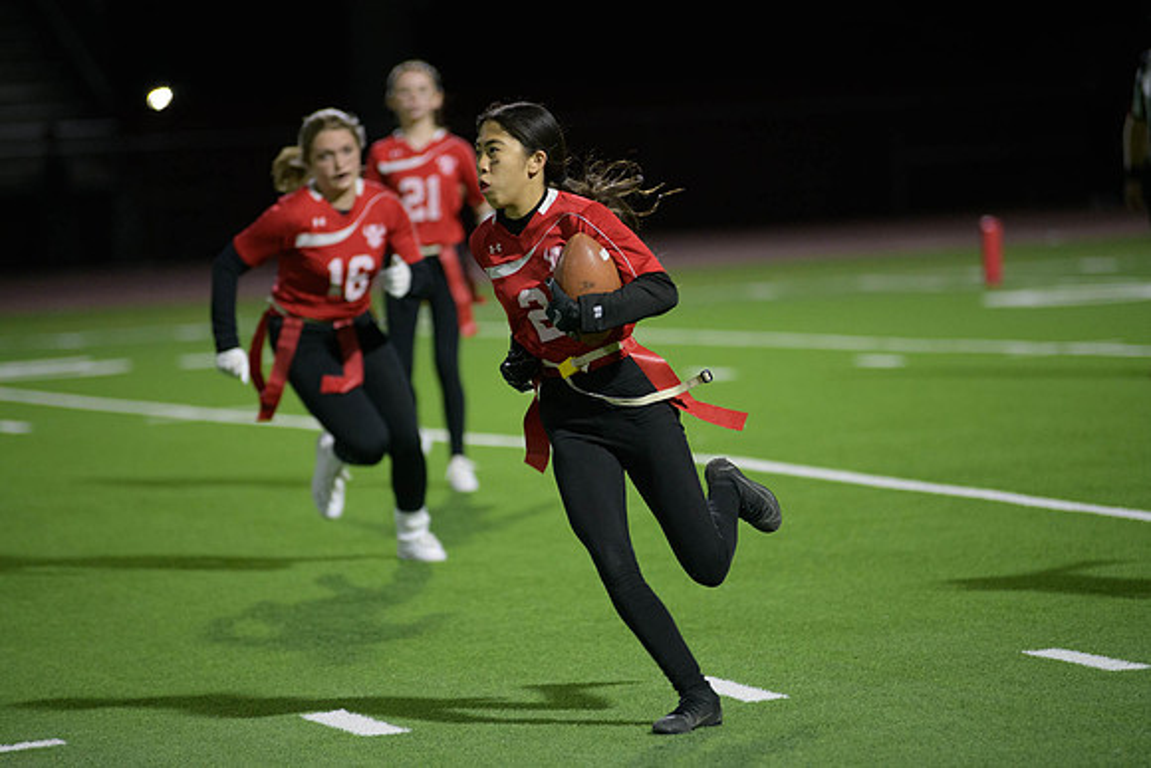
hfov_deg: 10.3
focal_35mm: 200
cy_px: 384
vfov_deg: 6.9
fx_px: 6396
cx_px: 576
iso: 3200
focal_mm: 200
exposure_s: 1/640
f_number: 2.8
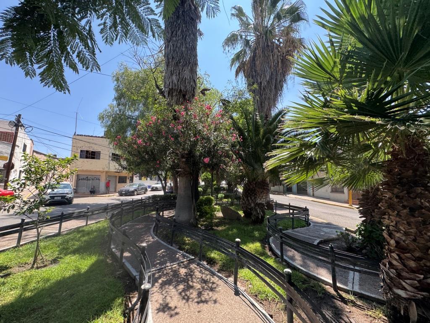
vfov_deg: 85.7
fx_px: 174
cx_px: 215
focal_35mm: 14
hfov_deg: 102.1
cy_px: 162
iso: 40
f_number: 2.2
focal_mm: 2.22
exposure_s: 1/298
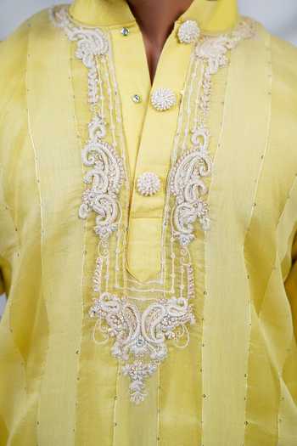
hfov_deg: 27.0
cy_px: 223
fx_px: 619
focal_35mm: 50
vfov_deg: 39.6
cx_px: 148
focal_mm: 50
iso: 160
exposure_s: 1/160
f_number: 2.8
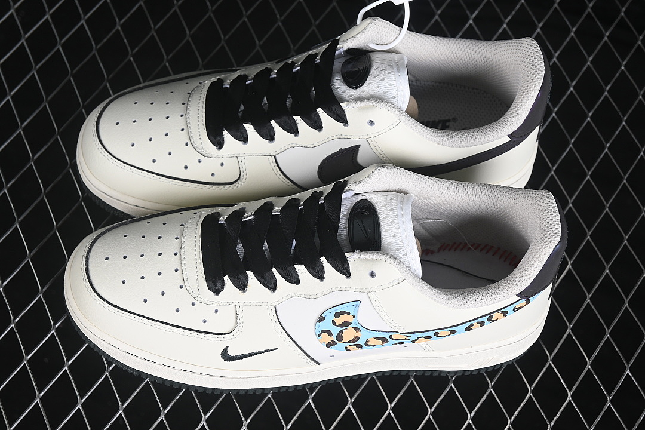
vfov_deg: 18.2
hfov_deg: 27.0
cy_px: 215
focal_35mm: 75
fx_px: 1344
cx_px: 322
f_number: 7.1
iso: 160
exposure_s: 1/80
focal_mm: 50
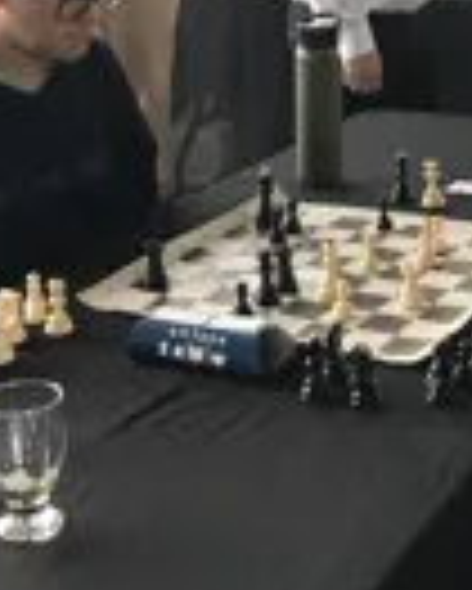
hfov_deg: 19.0
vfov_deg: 23.8
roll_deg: +0.9
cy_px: 230
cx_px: 382
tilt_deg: -16.5
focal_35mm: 80
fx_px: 1395
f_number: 1.8
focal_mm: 3.99
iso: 25
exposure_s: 1/30
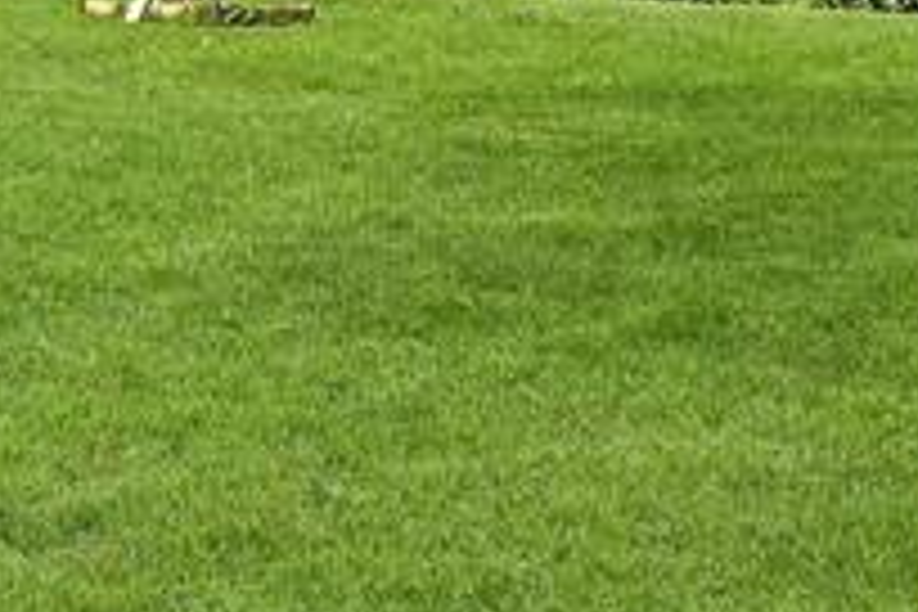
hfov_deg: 26.9
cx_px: 122
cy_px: -198
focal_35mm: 73
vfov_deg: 17.4
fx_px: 1861
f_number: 2.2
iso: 50
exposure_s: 1/2200
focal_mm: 2.22
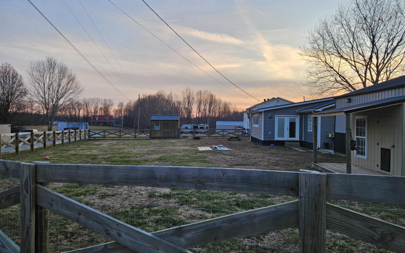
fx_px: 276
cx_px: 199
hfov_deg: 72.6
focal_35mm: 25
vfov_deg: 49.3
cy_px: 130
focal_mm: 5.4
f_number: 1.8
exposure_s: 1/207
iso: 50
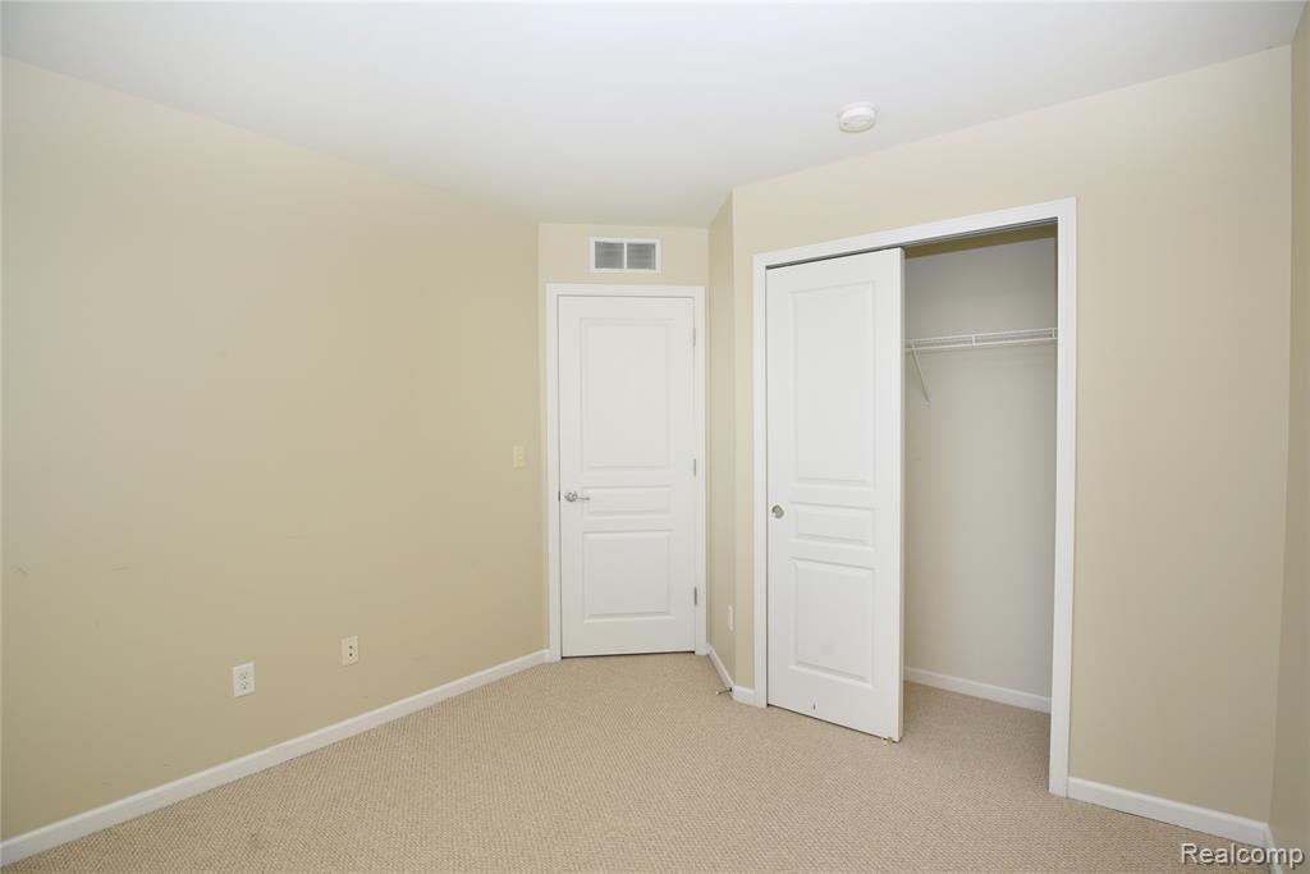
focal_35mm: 17
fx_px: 619
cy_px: 437
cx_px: 655
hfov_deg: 93.3
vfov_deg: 70.5
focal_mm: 17
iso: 100
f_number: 7.1
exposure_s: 1/60
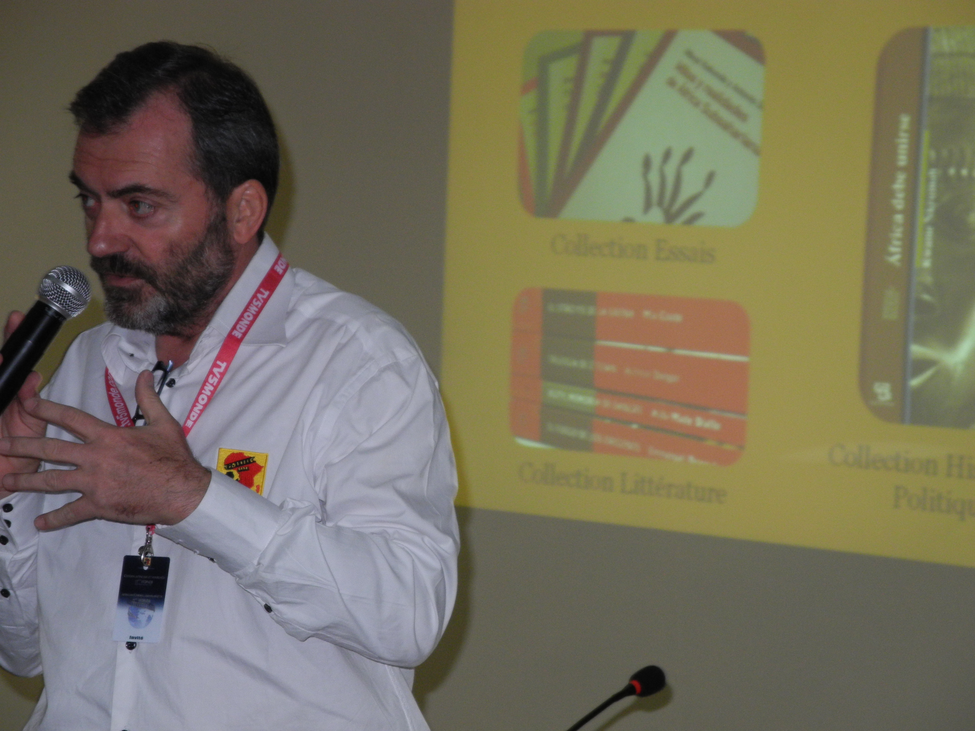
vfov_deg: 9.7
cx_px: 488
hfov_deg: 12.9
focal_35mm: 153
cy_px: 366
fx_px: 4309
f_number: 5
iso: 388
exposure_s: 1/30
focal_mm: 32.6
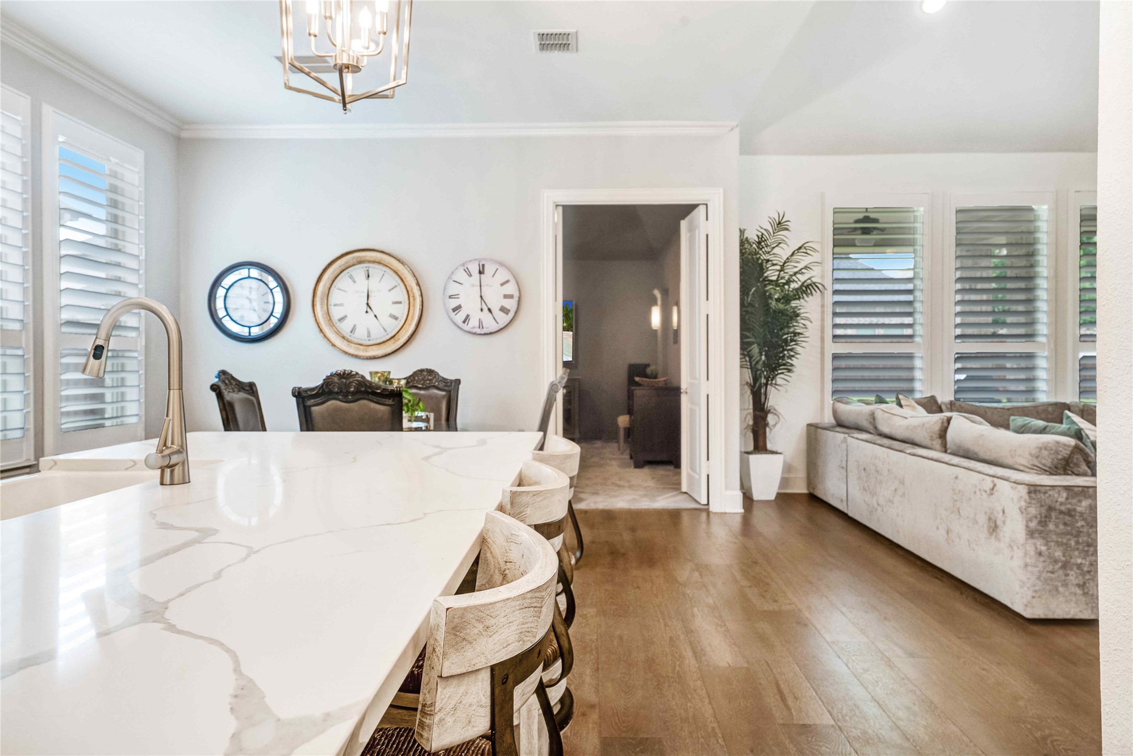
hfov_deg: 73.7
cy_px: 378
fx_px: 755
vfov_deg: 53.1
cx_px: 566
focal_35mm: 24
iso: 800
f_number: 9
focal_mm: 24
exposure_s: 1/40
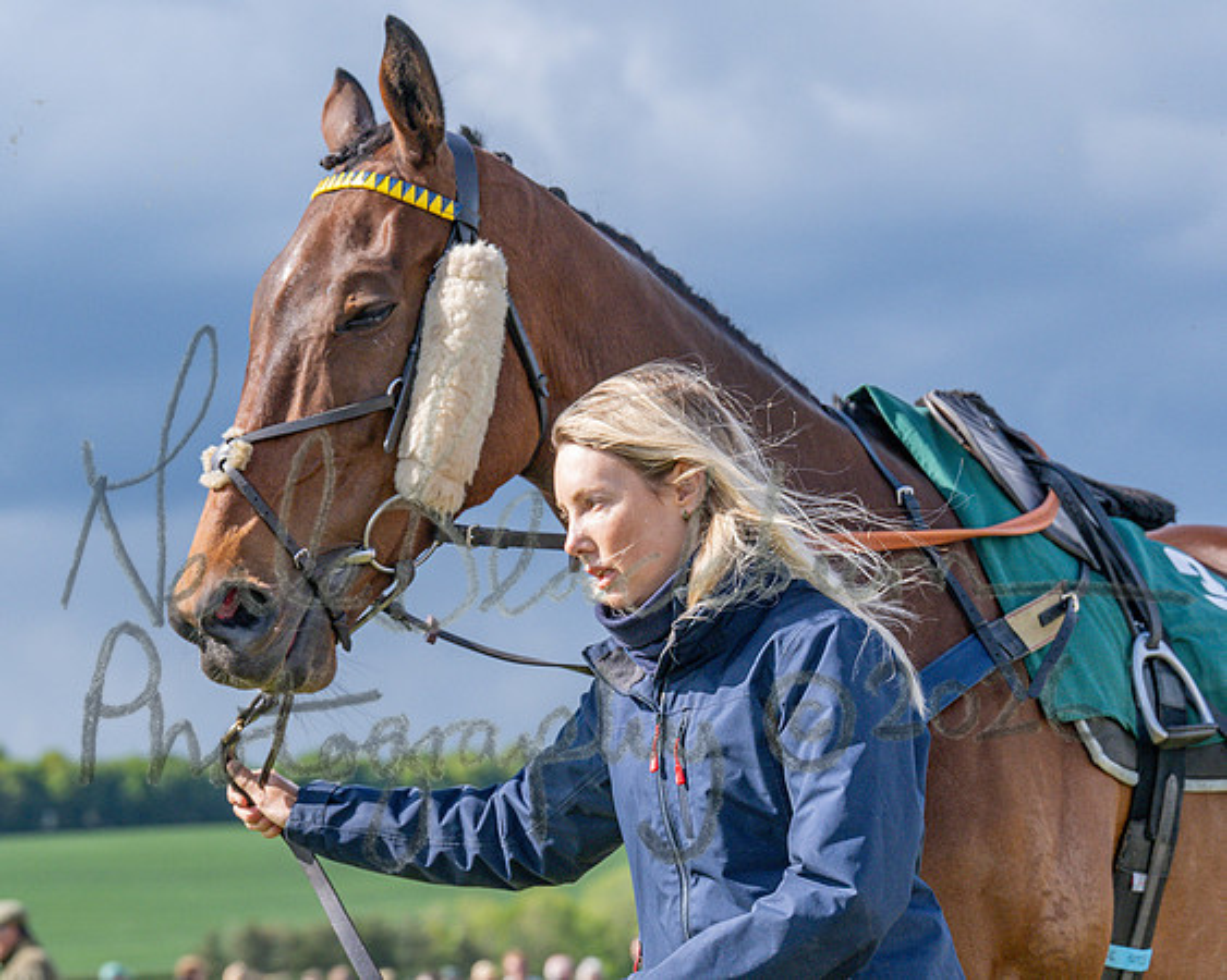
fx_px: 5167
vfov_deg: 10.8
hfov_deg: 13.5
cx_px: 388
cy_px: 506
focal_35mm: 142
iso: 400
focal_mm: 74
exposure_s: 1/1600
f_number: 5
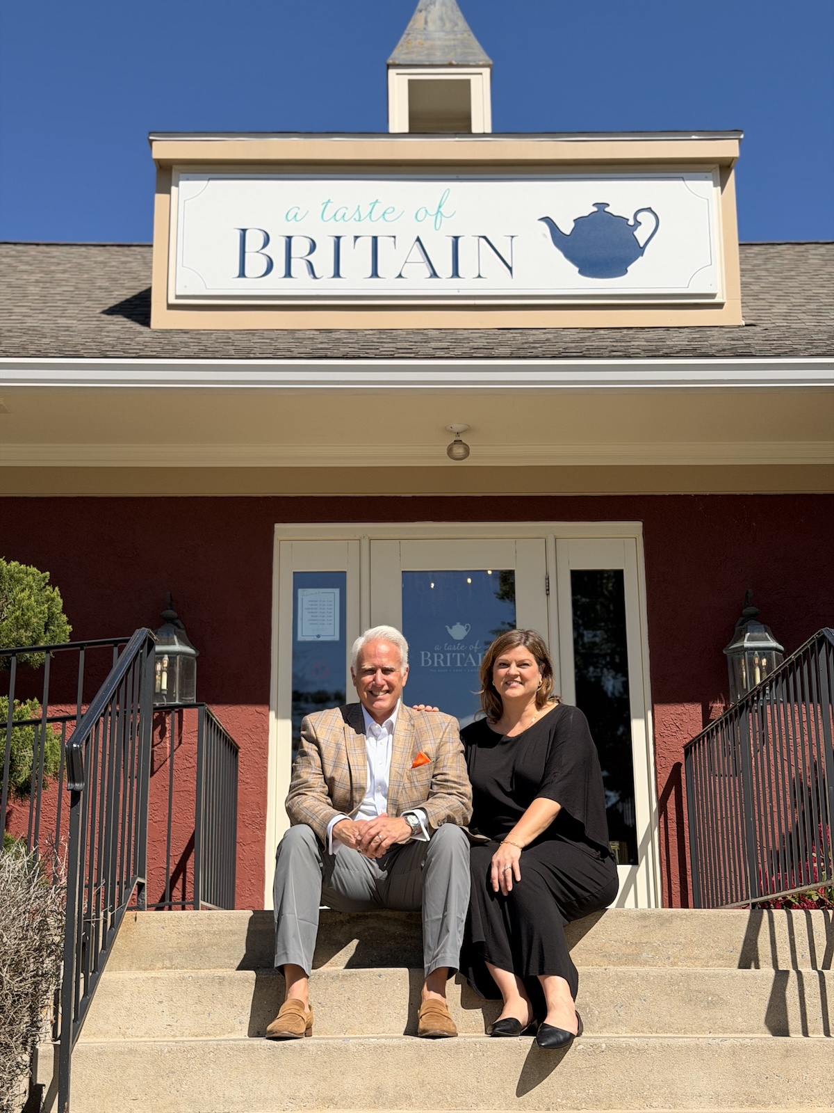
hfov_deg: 30.3
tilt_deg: +14.9
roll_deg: +0.5
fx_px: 1542
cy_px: 556
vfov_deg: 39.7
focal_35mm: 48
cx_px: 417
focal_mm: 6.76
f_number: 1.78
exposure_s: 1/6024
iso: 64
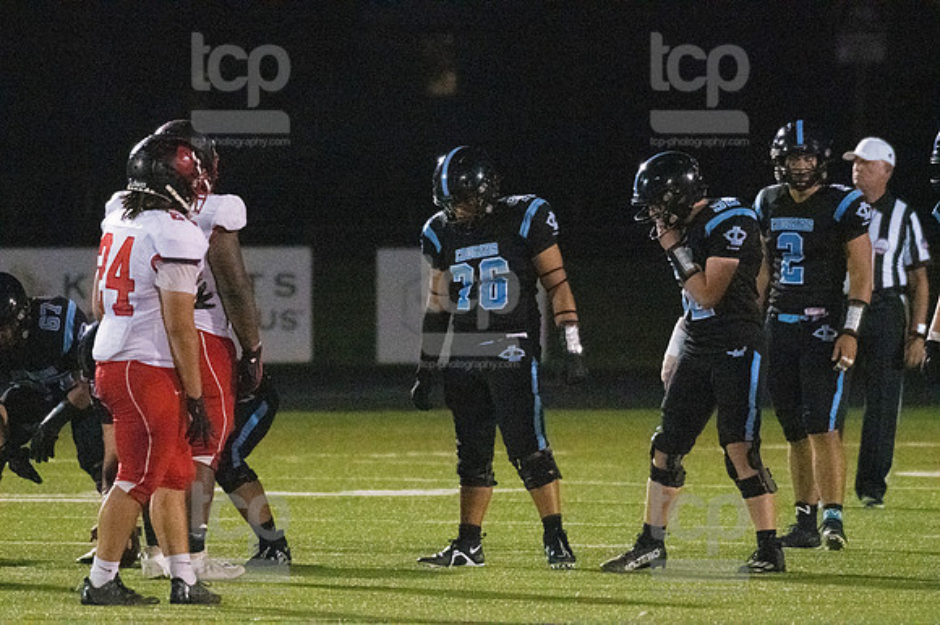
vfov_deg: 2.5
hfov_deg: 3.7
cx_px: 470
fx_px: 14483
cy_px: 312
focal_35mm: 555
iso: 10000
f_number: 5.6
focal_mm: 370
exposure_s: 1/1600
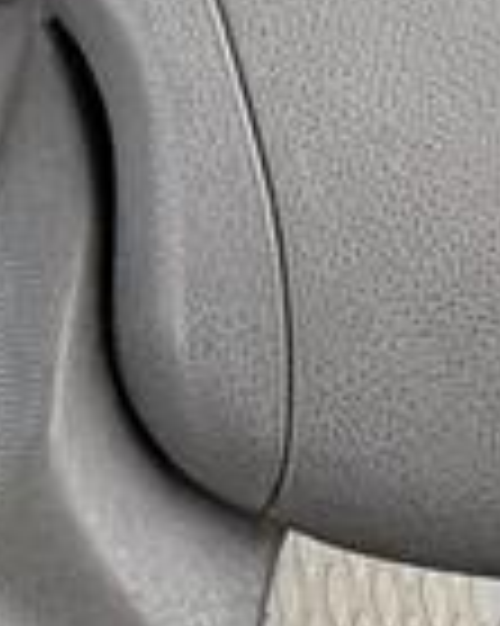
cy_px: -432
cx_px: -32
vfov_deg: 18.1
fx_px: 1630
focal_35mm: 88
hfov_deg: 17.0
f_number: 2.2
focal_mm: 2.22
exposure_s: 1/99
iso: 64
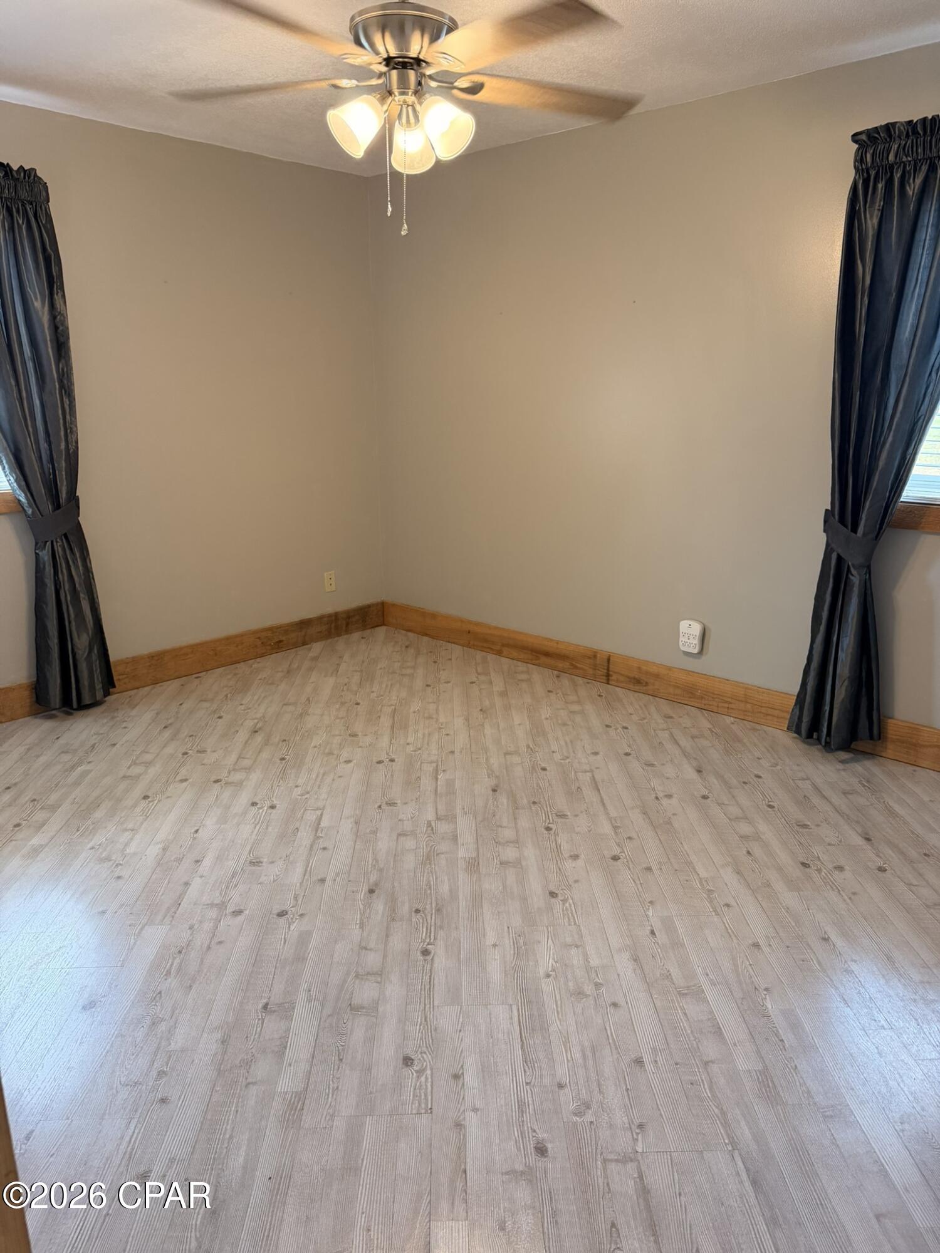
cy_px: 626
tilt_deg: -15.3
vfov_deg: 71.6
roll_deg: +0.8
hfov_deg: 56.8
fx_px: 869
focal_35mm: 24
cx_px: 470
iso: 400
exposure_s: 1/120
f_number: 1.78
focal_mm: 6.76
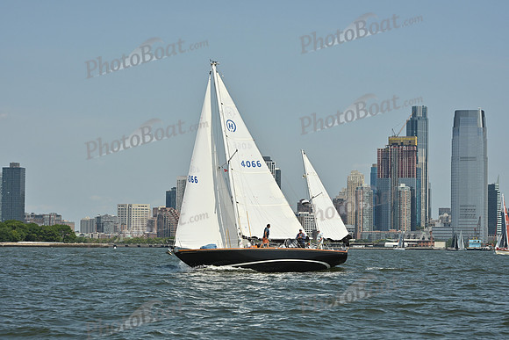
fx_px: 1386
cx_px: 254
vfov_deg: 14.0
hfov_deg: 20.8
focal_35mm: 98
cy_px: 170
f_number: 11
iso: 320
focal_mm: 98
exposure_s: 1/1250
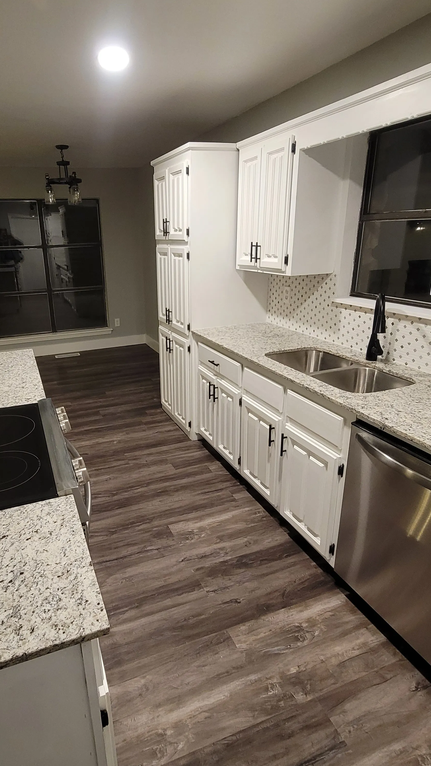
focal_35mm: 19
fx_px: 386
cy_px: 384
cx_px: 163
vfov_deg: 89.6
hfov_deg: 57.7
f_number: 2.2
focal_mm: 2.2
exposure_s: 1/40
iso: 320
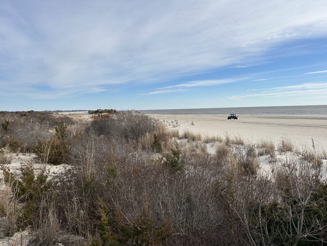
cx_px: 164
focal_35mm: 24
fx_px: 227
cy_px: 123
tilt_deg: -3.7
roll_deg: +1.4
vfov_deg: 56.8
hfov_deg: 71.6
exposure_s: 1/6211
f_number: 1.78
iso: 80
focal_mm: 6.86
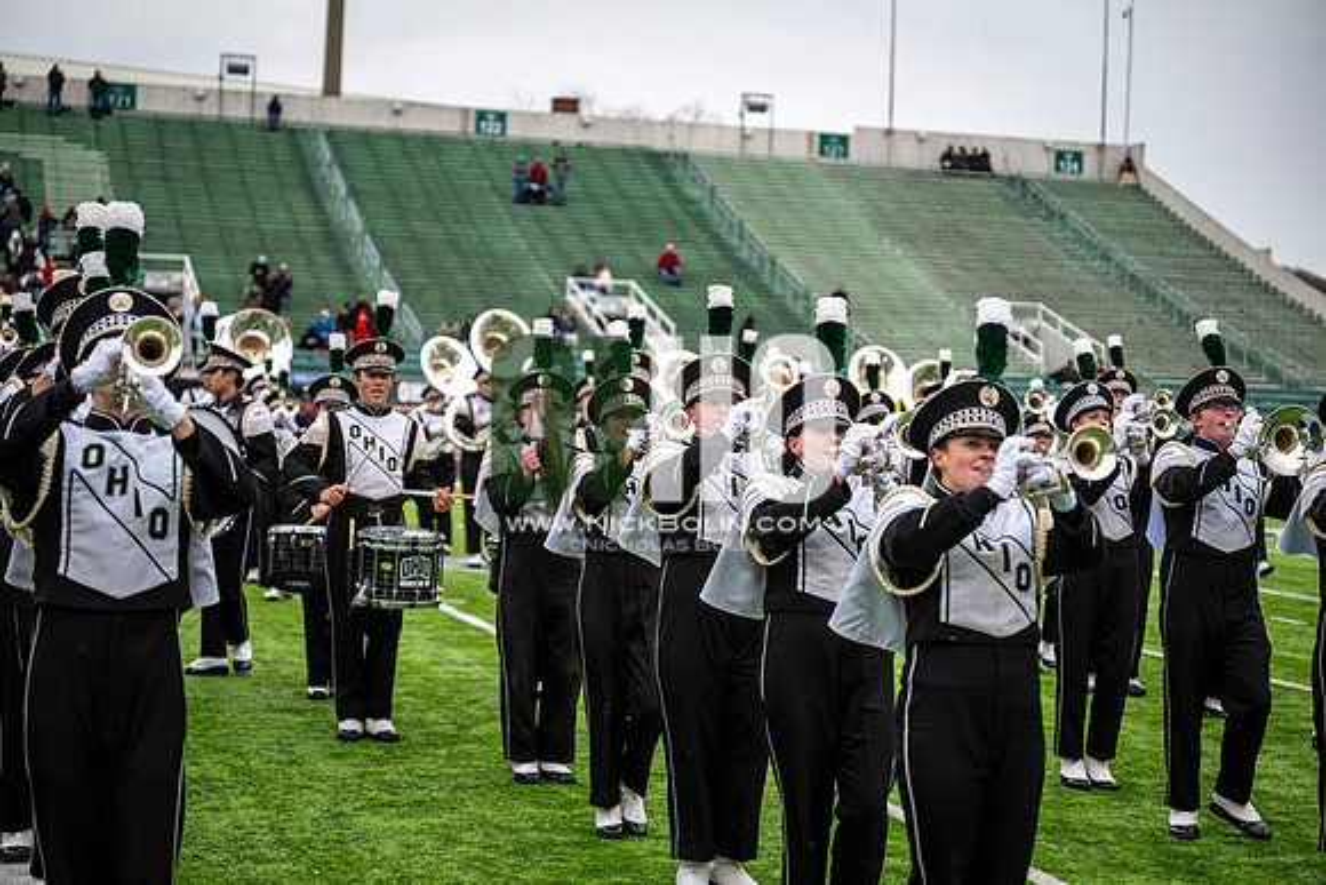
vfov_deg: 19.5
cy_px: 442
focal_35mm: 70
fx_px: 2579
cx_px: 663
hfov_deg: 28.8
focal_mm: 70
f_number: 2.8
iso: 100
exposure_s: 1/500
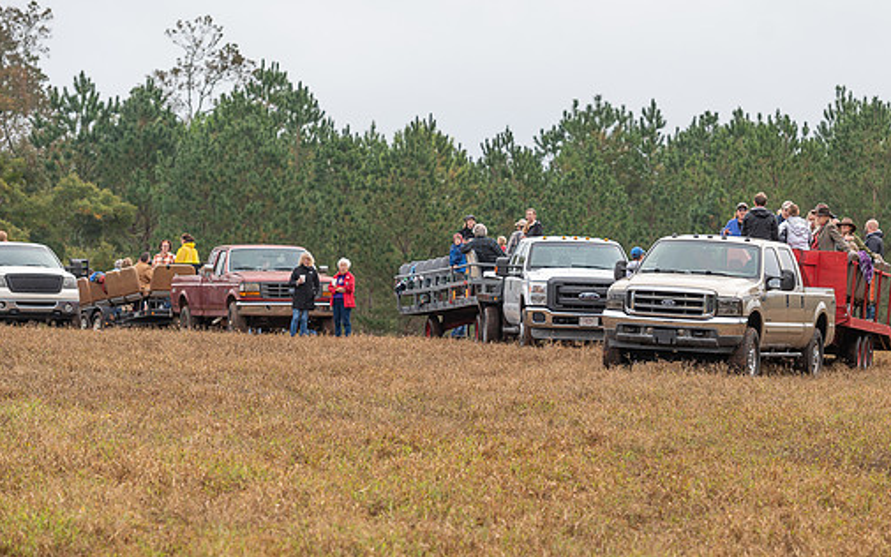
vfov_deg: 7.0
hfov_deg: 11.1
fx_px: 4567
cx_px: 574
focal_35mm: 188
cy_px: 311
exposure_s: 1/500
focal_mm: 135
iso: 320
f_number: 4
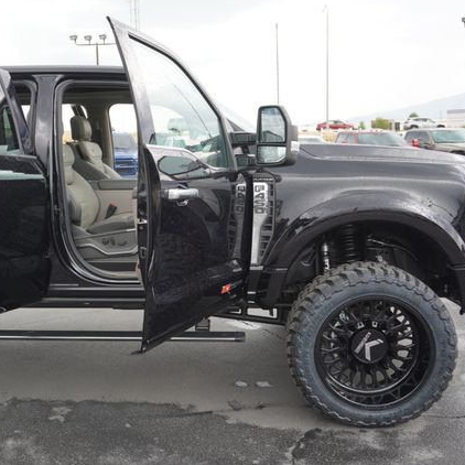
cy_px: 231
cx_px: 182
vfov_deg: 41.3
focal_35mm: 41
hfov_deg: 41.0
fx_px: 618
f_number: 4.5
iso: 100
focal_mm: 21
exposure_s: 1/100
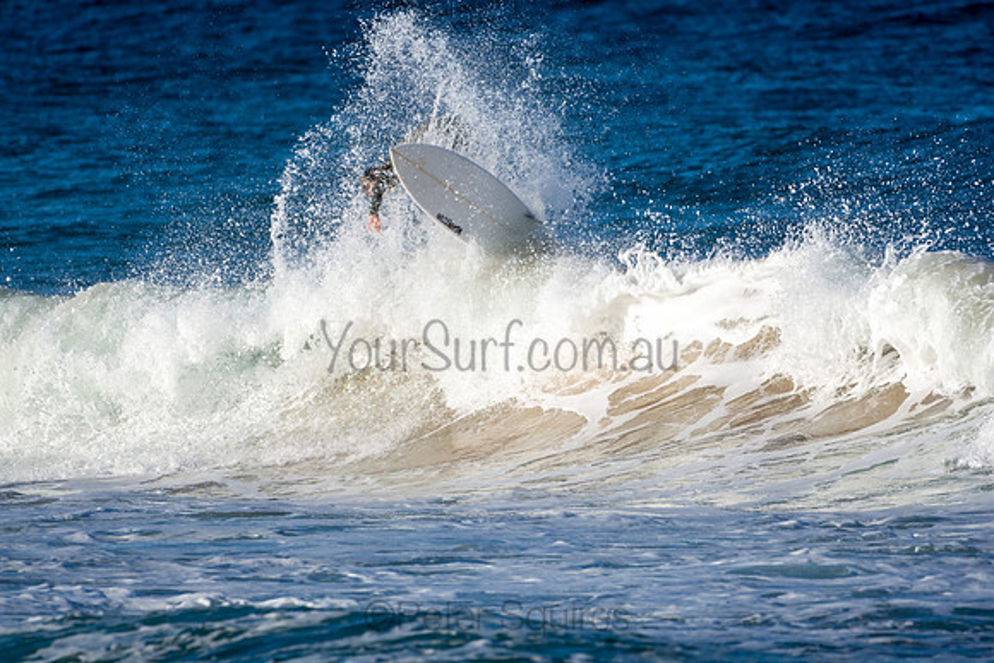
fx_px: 20712
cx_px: 497
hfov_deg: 2.7
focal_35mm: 750
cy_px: 332
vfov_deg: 1.8
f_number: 5.6
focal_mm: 500
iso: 140
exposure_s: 1/1250
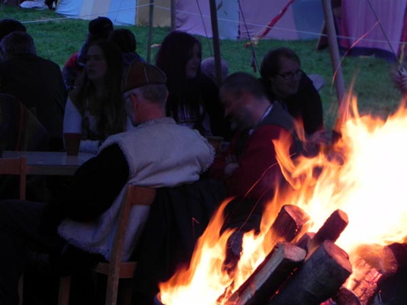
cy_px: 152
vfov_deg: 11.5
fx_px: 1517
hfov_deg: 15.3
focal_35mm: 129
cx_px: 204
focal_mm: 23
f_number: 4.5
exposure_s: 1/4.6
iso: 200
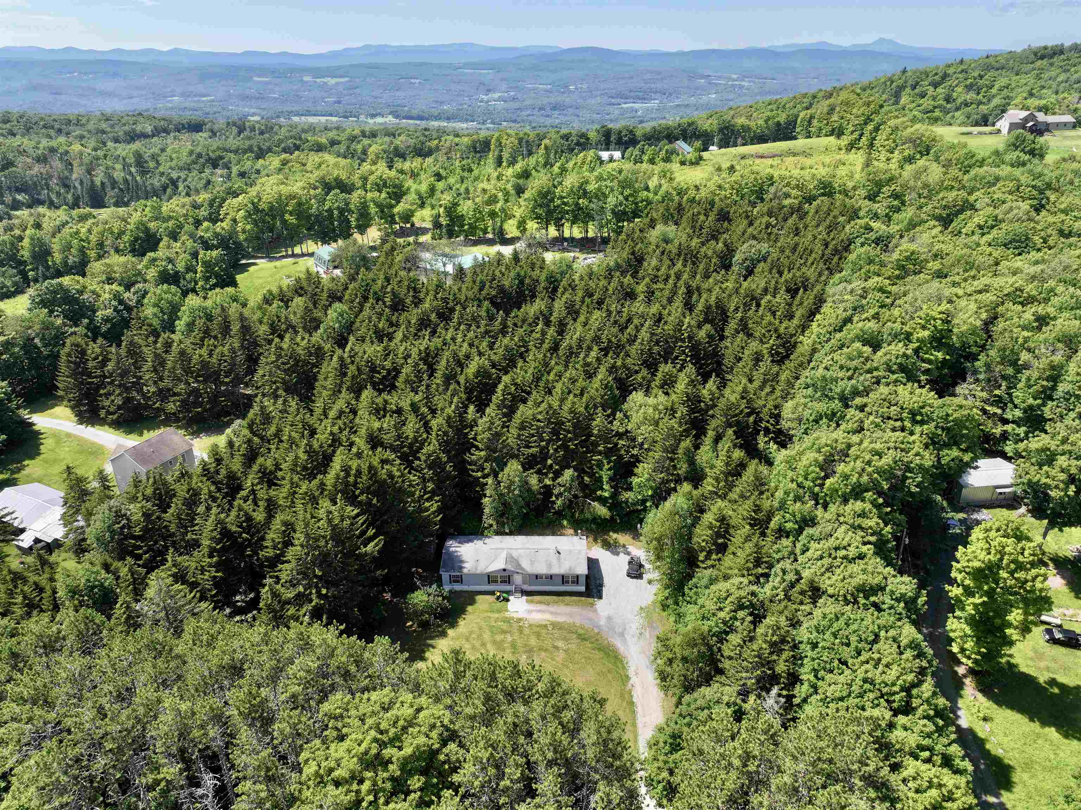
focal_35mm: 24
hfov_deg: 71.6
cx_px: 540
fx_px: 749
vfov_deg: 56.8
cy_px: 405
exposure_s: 1/1600
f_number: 2.8
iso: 150
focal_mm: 12.29
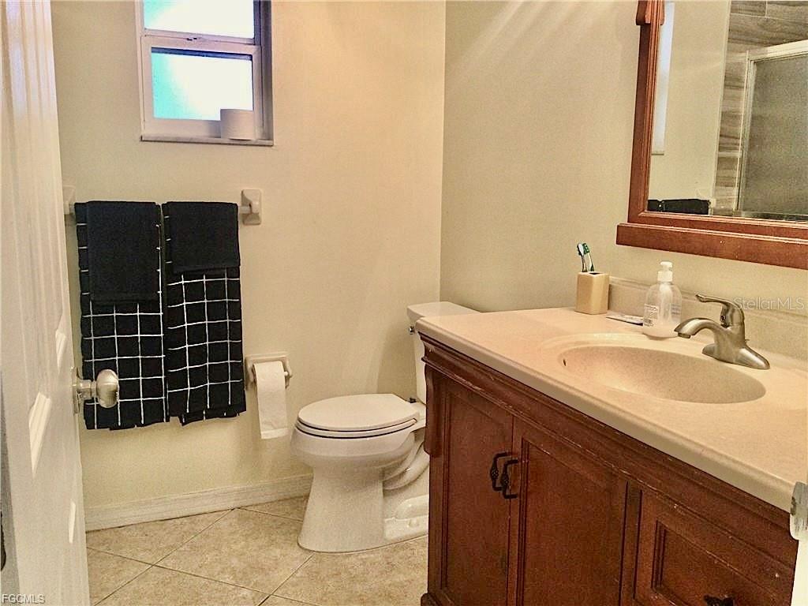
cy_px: 303
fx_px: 724
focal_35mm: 31
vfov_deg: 45.4
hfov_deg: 58.4
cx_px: 404
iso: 80
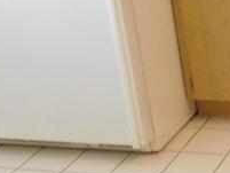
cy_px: 5
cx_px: 346
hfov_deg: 16.8
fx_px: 705
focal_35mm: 106
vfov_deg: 13.8
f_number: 3.4
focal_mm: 4.5
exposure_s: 1/30
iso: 360
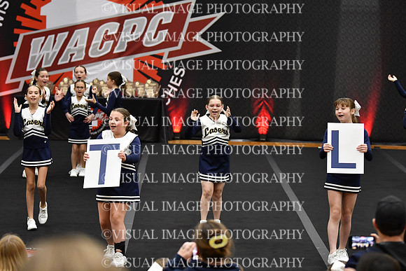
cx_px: 203
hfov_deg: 15.2
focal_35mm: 135
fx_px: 1523
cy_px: 136
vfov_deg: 10.2
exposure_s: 1/800
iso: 4000
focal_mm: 90
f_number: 2.8
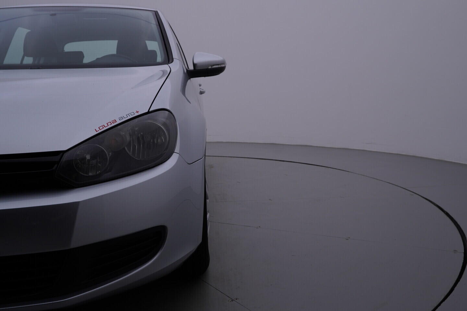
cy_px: 156
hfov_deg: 53.1
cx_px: 234
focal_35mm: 36
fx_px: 467
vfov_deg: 36.9
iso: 125
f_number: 5.6
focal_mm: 24
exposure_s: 1/160
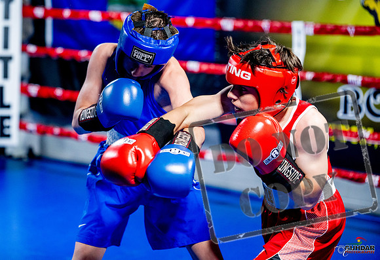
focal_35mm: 92
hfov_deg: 22.0
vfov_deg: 15.2
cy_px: 114
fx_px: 975
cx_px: 161
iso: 4000
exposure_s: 1/1000
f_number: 2
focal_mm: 80
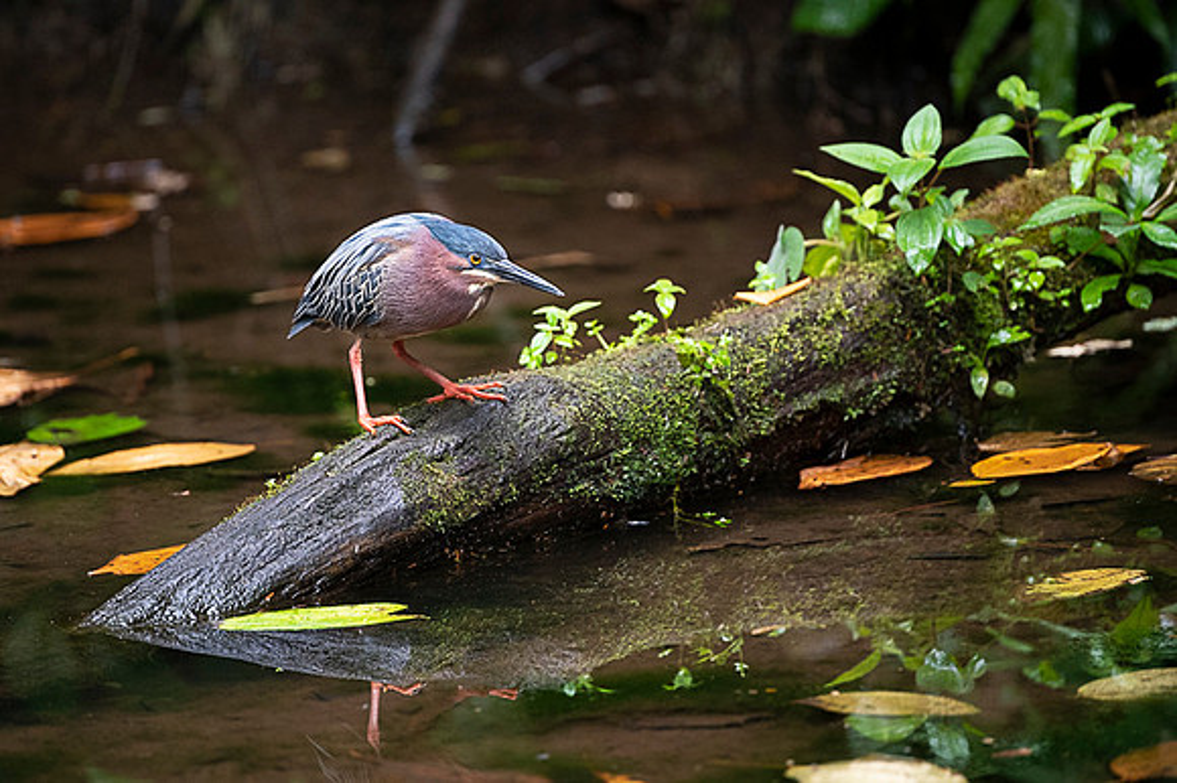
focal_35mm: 474
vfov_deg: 2.9
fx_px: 15484
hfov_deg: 4.4
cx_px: 485
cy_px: 334
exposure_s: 1/250
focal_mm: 400
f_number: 4
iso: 2000
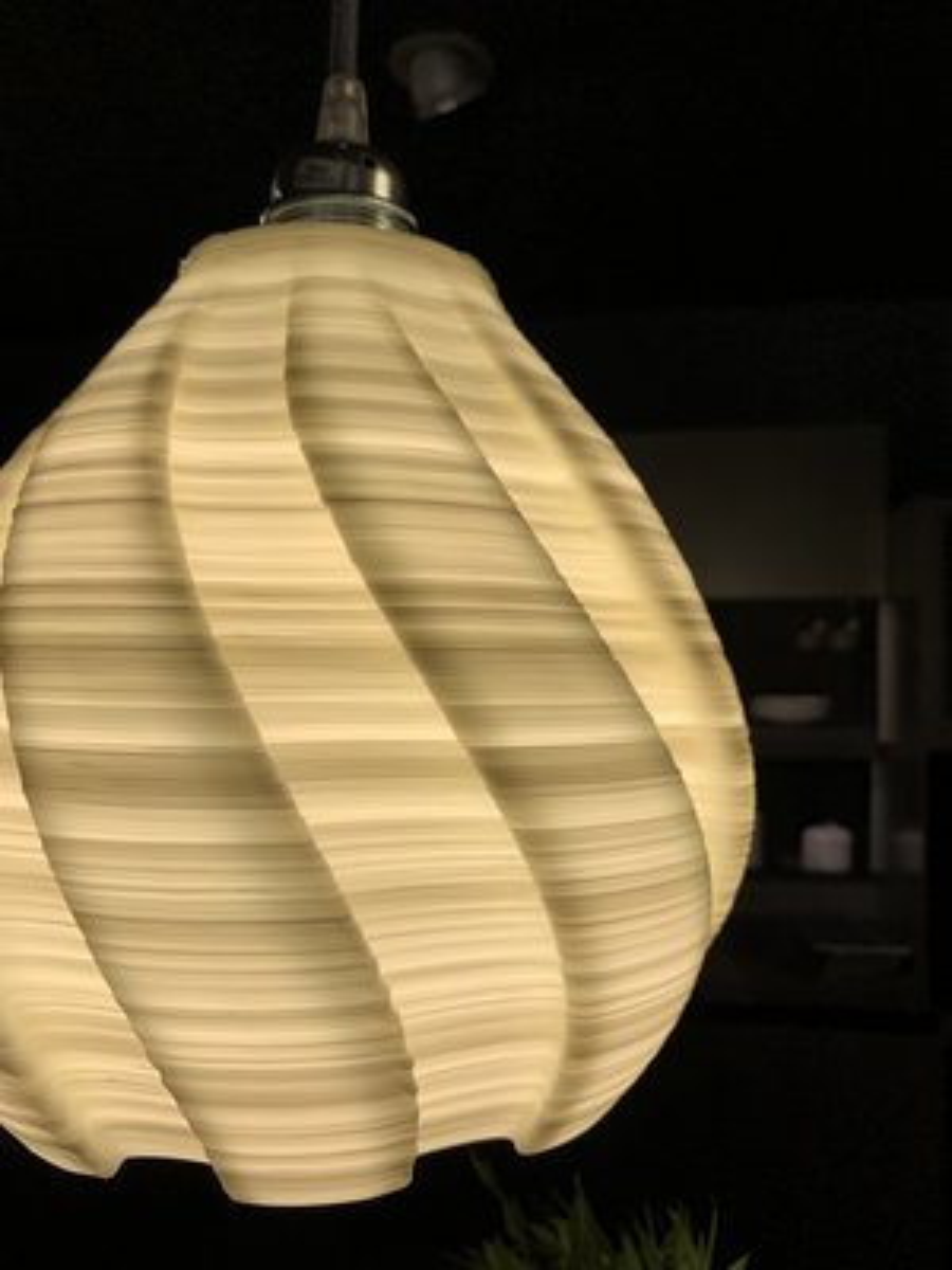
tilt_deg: +2.1
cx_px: 476
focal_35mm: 26
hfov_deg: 53.1
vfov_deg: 67.3
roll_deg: -0.8
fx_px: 953
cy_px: 635
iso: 25
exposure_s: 1/1021
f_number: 1.8
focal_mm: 4.25
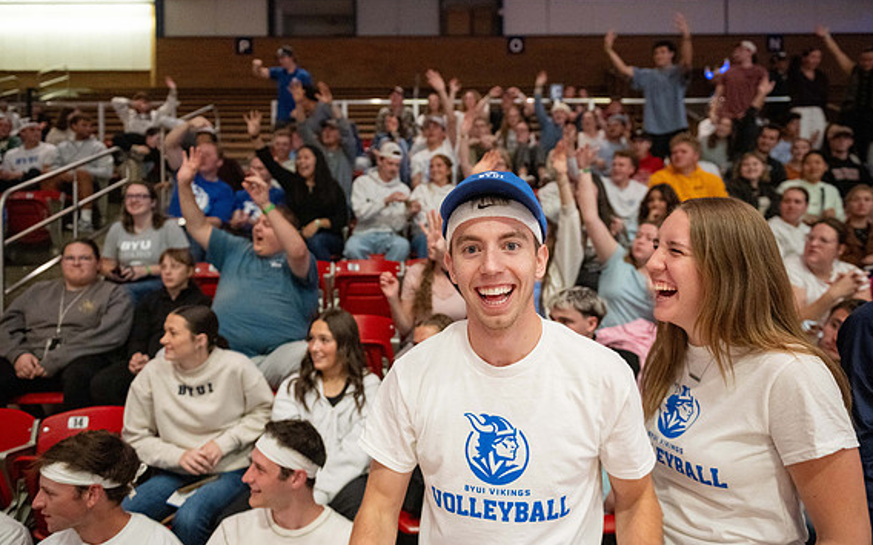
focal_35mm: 25
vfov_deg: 49.3
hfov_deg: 72.5
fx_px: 595
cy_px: 280
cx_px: 443
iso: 5000
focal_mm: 24
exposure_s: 1/640
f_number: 2.8
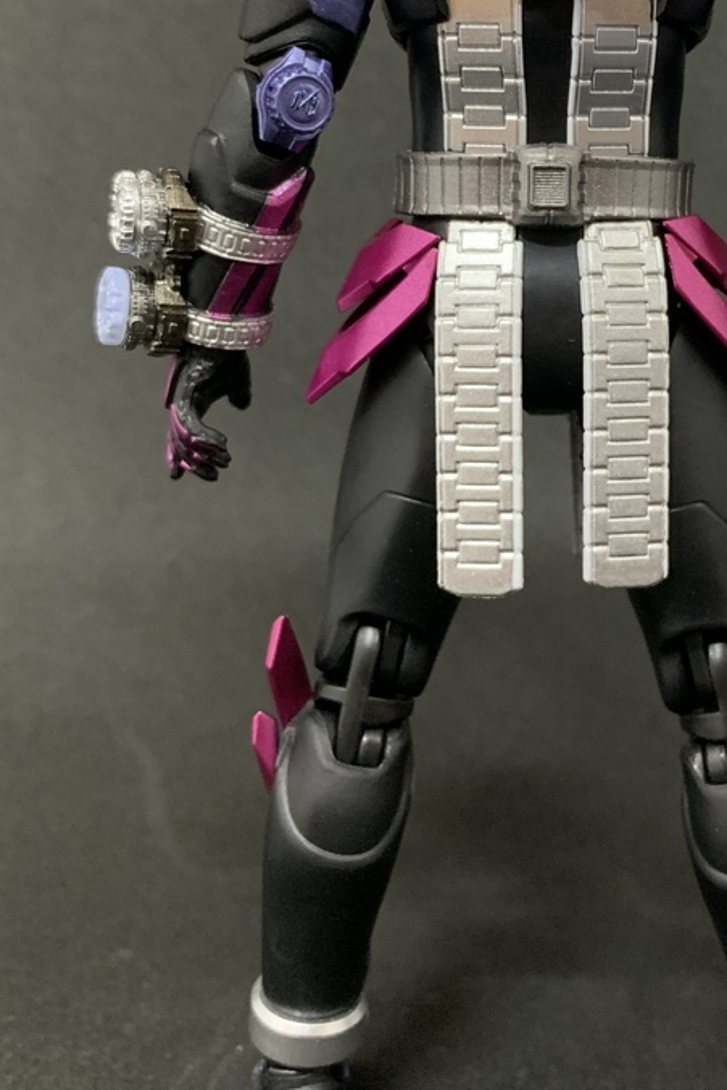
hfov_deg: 27.6
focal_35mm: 48
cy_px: 390
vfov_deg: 40.7
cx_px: 567
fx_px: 1453
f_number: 1.8
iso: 200
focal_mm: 4.25
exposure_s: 1/42
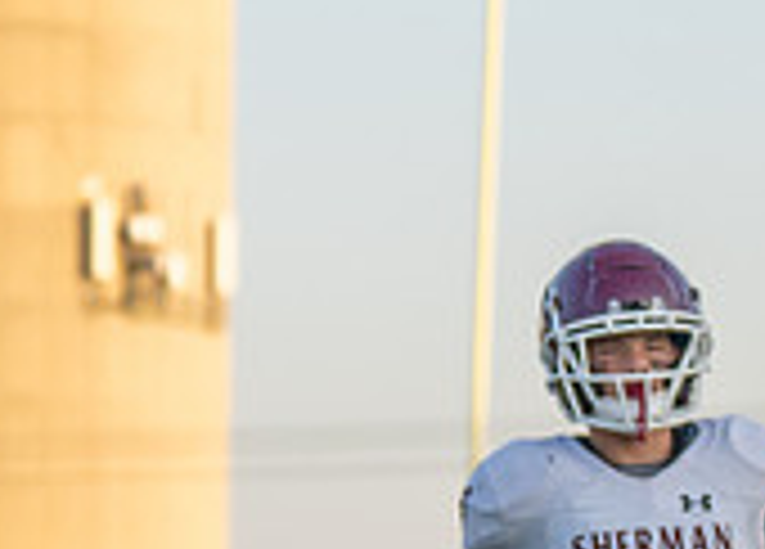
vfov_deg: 3.6
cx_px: 776
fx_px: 8792
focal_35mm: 404
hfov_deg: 5.0
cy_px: 766
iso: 160
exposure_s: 1/1250
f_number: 2.8
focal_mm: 72
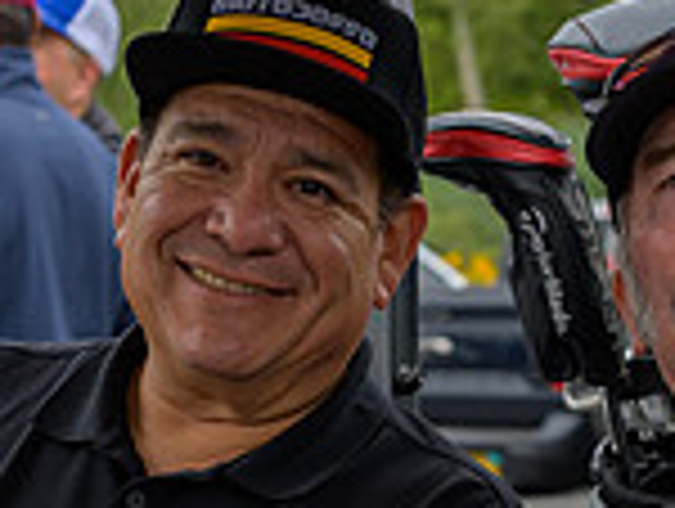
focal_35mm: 156
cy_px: 528
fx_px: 3047
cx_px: 333
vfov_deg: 9.5
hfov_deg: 12.6
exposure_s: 1/200
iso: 100
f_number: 4
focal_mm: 42
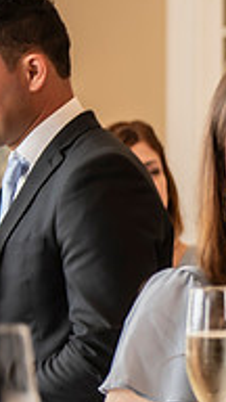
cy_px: 158
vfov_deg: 11.7
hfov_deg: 6.2
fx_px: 1960
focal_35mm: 184
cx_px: 592
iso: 400
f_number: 2.8
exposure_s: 1/160
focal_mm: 58
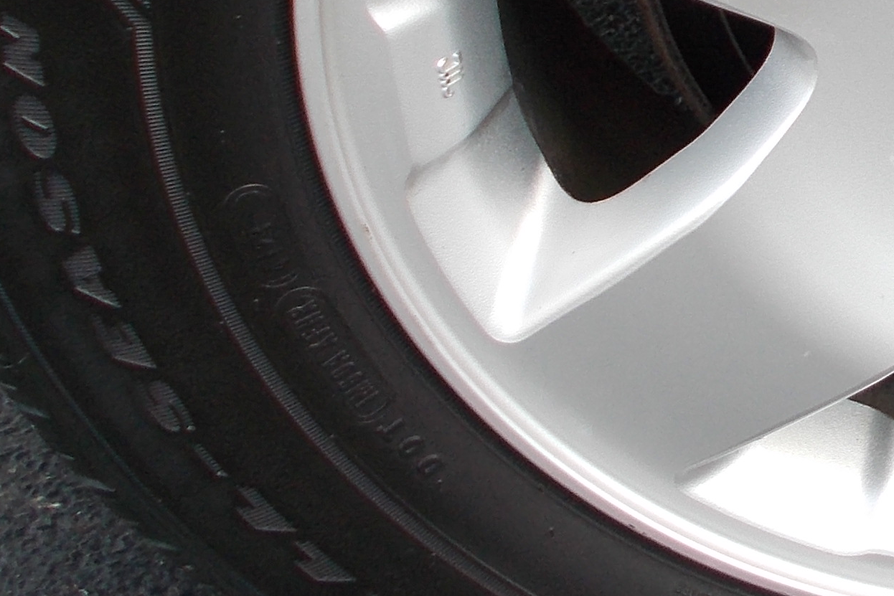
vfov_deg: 13.4
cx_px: 1118
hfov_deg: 19.1
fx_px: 2483
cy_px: -88
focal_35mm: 100
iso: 80
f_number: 3.2
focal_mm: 4.6
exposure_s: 1/100
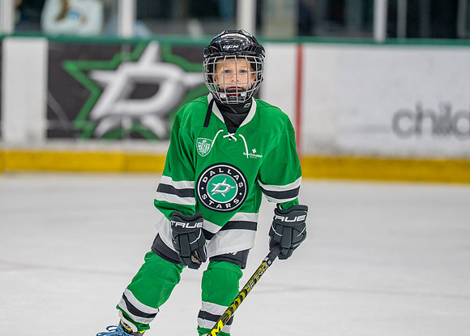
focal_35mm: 307
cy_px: 127
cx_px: 212
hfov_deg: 6.6
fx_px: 4101
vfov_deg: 4.7
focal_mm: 200
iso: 1000
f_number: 2.8
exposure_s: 1/1250
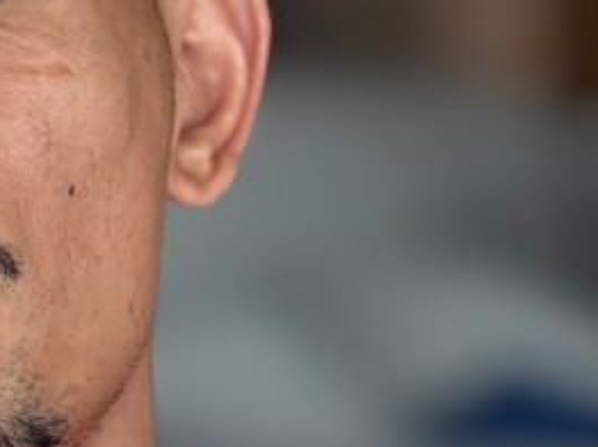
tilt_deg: -4.6
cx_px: -205
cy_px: 292
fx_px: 6748
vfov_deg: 3.8
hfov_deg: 5.0
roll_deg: -1.0
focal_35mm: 391
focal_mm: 16.89
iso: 250
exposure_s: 1/121
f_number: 2.8
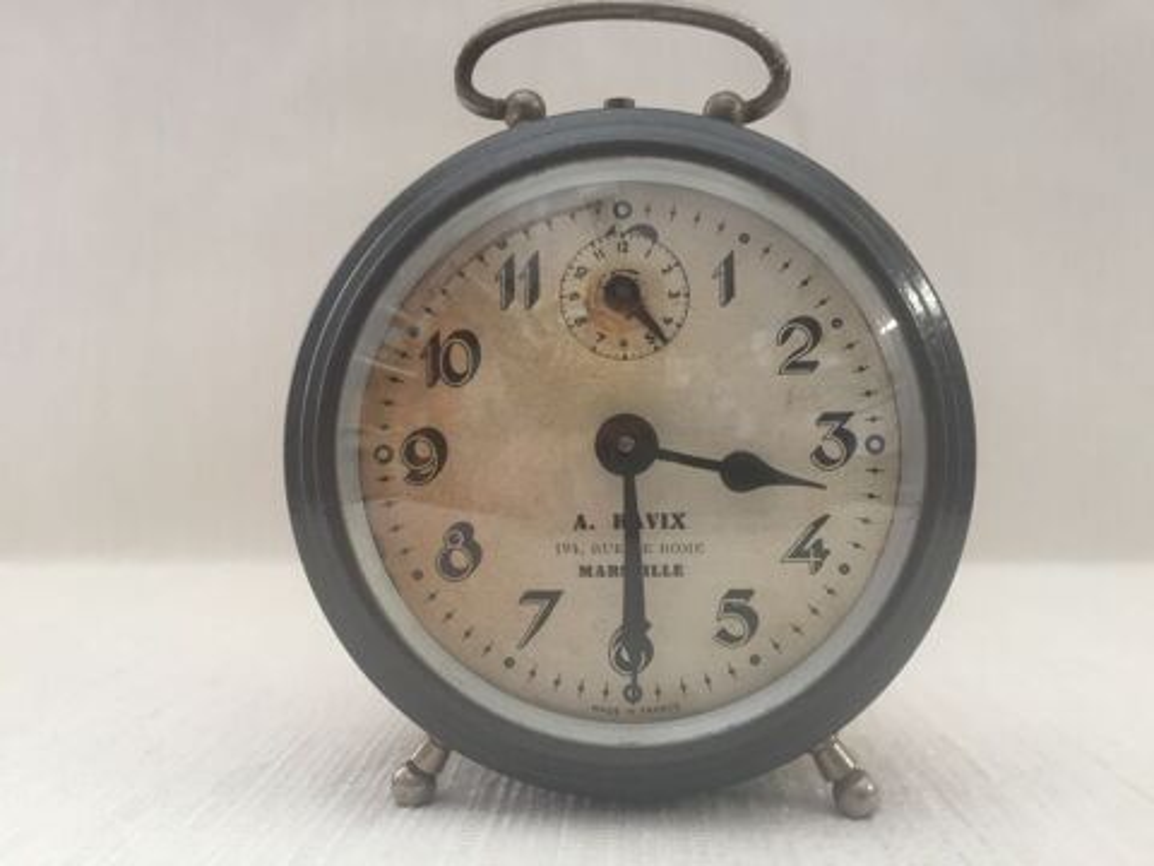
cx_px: 577
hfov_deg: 61.7
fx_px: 967
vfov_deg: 48.2
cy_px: 433
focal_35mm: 29
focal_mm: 4.15
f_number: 2.2
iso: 80
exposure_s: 1/33
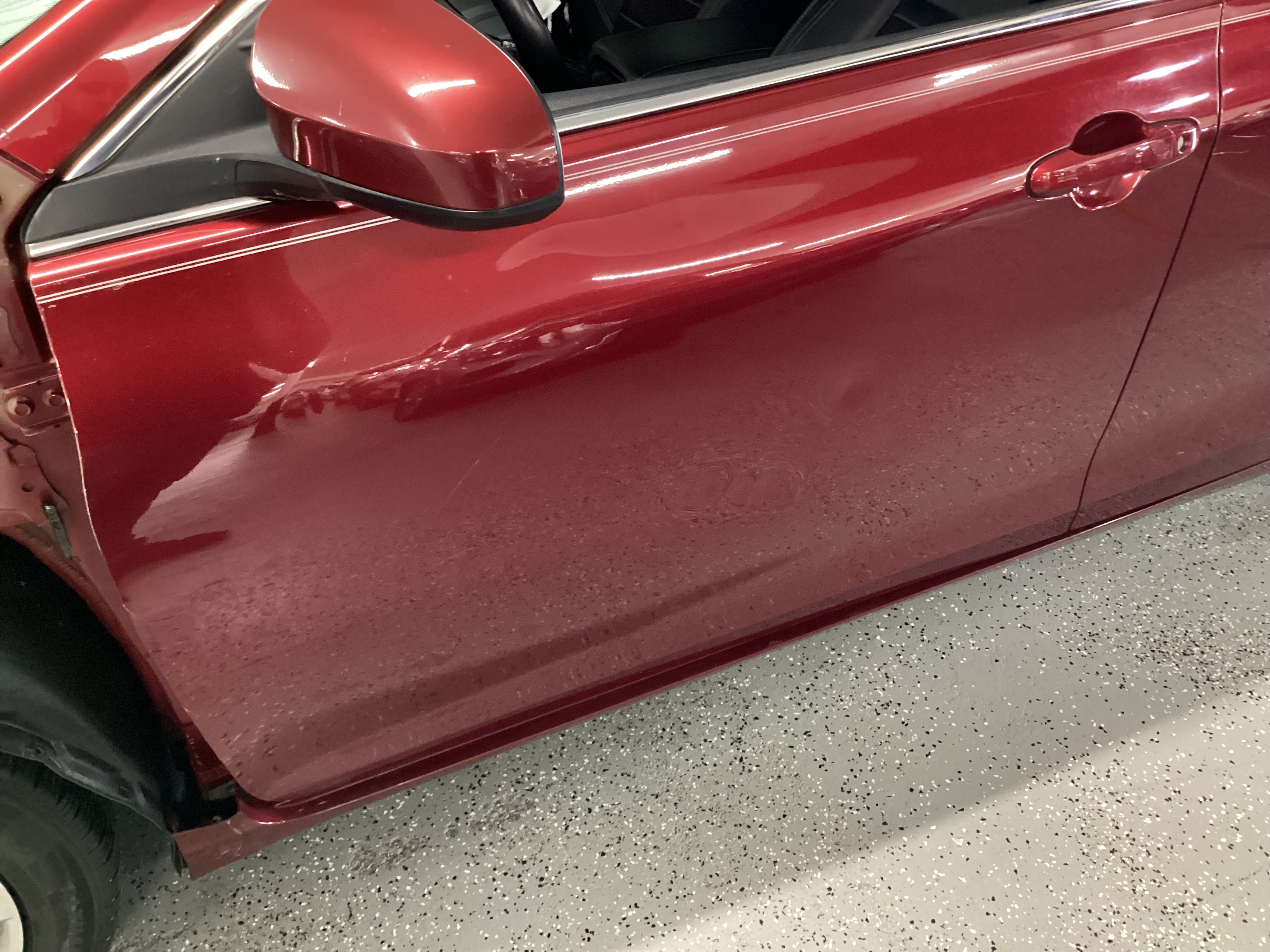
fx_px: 1137
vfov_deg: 45.4
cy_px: 476
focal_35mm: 31
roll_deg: -2.5
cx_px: 635
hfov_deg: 58.4
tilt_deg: -39.5
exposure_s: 1/30
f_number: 2.4
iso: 640
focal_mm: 3.3
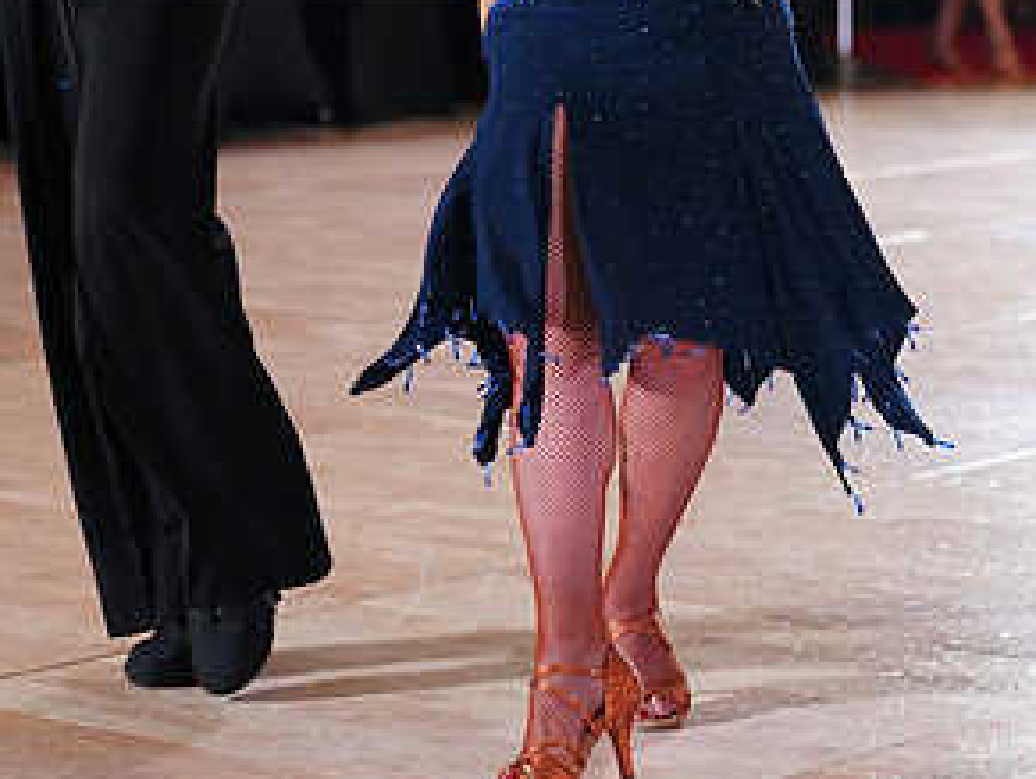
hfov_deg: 14.7
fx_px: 4015
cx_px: 425
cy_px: -128
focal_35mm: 134
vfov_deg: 10.9
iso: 2500
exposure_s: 1/400
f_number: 2.8
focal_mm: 70
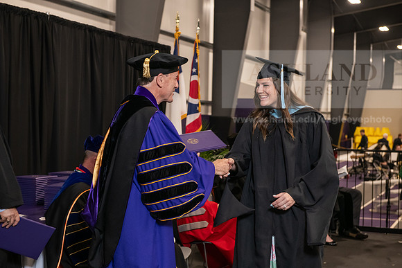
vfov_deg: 20.6
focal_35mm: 66
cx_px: 201
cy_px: 134
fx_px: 737
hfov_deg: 30.5
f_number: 5
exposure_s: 1/125
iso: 2000
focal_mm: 66
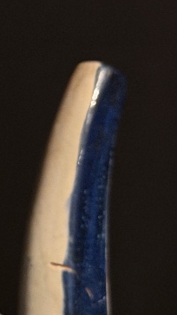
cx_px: -212
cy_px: 238
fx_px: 1444
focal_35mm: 173
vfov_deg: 12.4
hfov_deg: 6.7
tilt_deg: -8.0
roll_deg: -1.1
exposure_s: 1/25
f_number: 1.78
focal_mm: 6.76
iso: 640
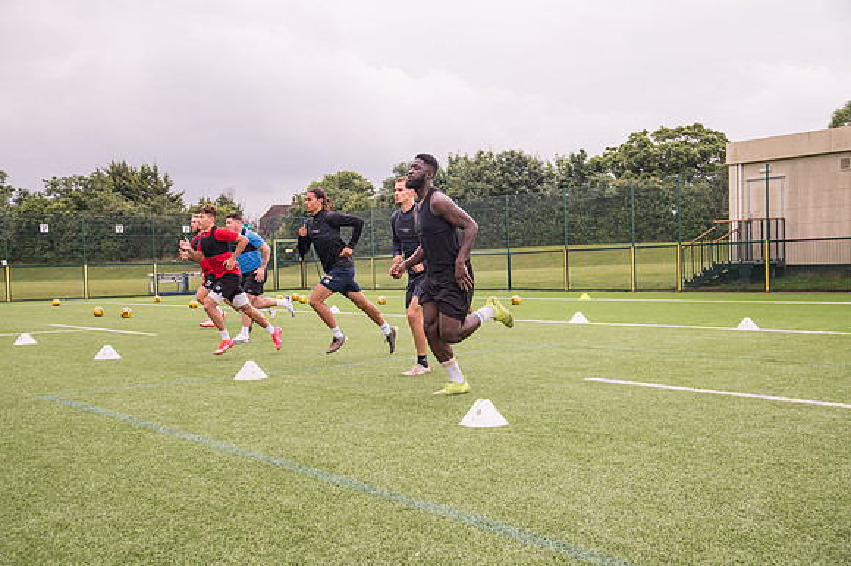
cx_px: 426
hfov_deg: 44.5
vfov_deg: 30.5
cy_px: 283
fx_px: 1039
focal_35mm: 44
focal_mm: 44
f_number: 5
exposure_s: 1/1250
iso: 400
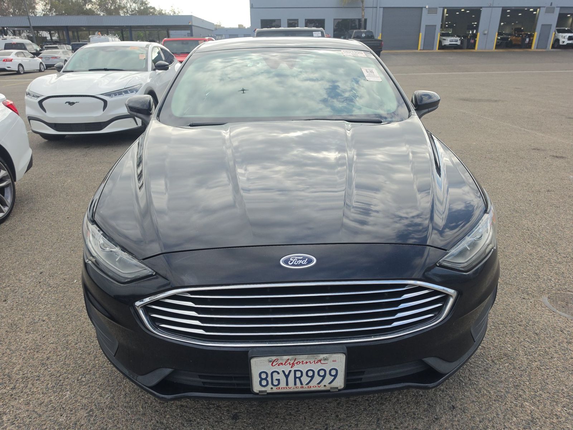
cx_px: 286
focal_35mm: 23
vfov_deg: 58.9
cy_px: 215
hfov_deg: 73.9
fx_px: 381
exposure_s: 1/2850
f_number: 1.4
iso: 63
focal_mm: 6.5
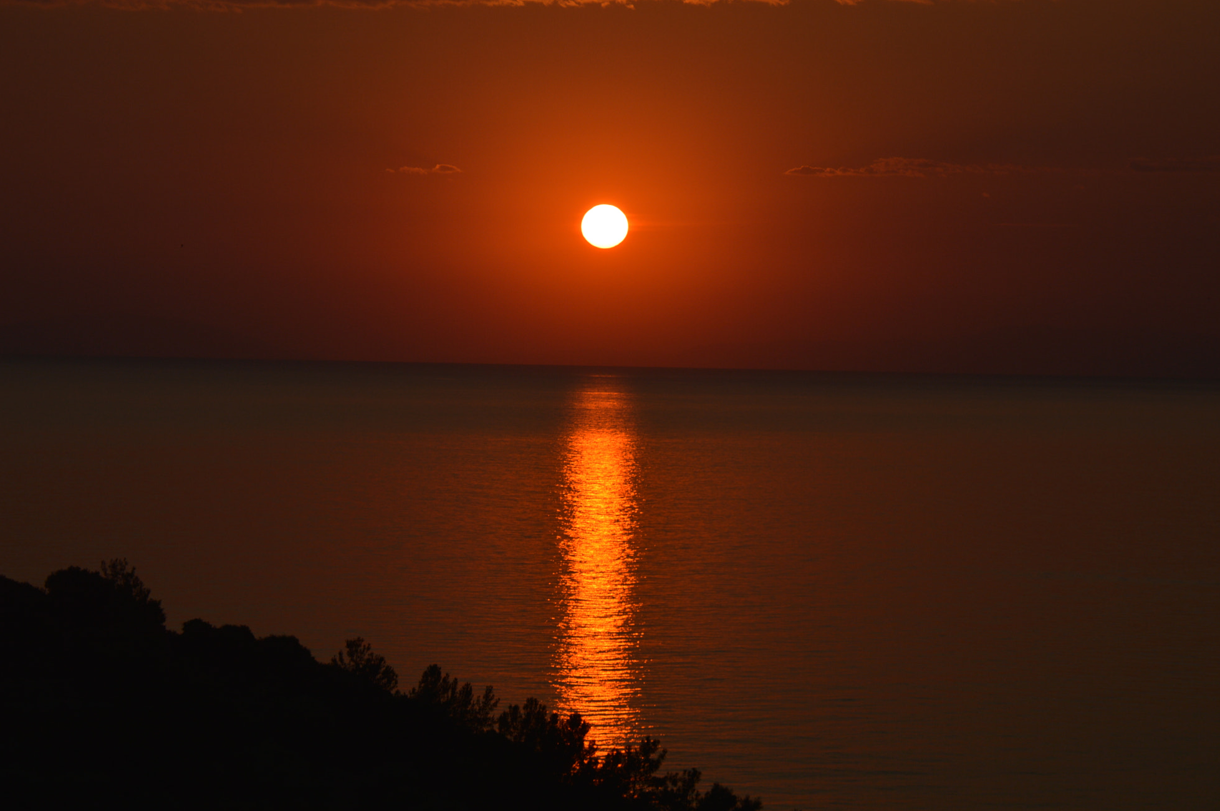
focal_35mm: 135
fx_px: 4571
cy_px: 408
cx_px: 618
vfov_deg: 10.1
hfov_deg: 15.2
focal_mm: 86
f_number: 5.6
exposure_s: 1/1600
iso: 100
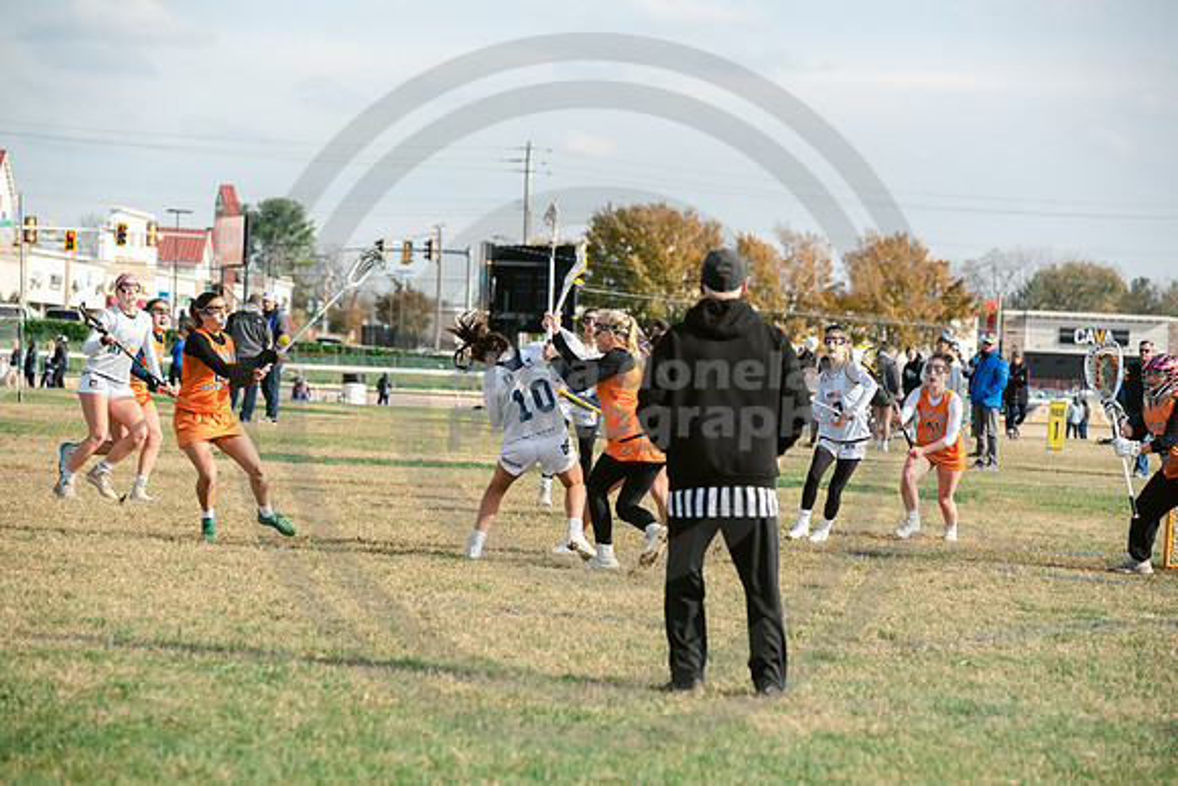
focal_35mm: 145
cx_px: 589
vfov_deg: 9.5
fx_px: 4746
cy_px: 393
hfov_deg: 14.2
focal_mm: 145
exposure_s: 1/1600
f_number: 5
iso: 250
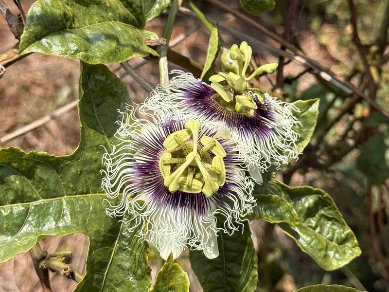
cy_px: 146
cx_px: 194
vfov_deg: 30.3
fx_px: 539
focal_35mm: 48
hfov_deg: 39.7
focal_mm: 6.76
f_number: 1.78
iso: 64
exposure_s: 1/4329
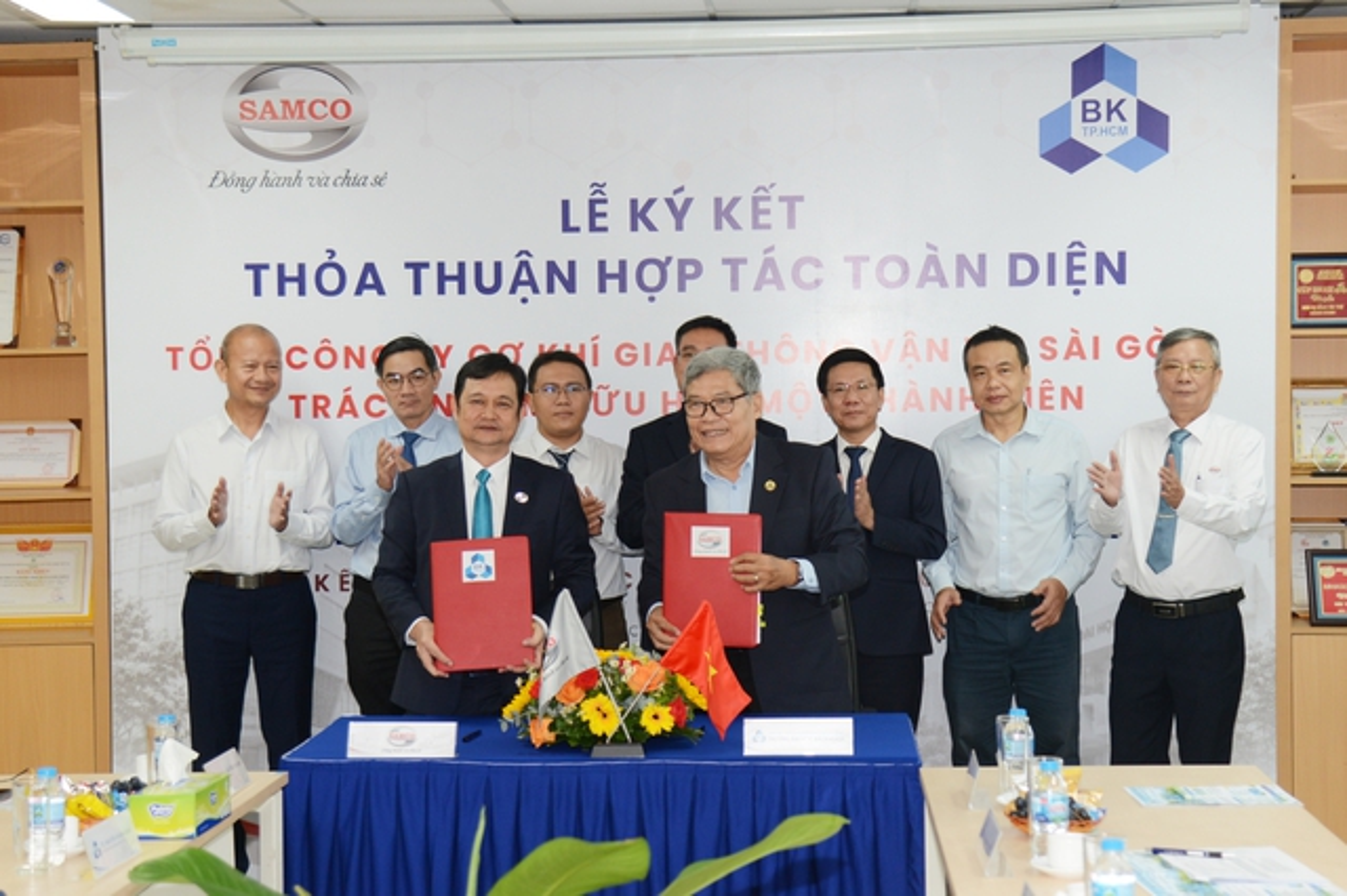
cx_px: 674
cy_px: 448
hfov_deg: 41.1
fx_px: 1795
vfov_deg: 28.0
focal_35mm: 48
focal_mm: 48
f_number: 4
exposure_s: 1/100
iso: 800
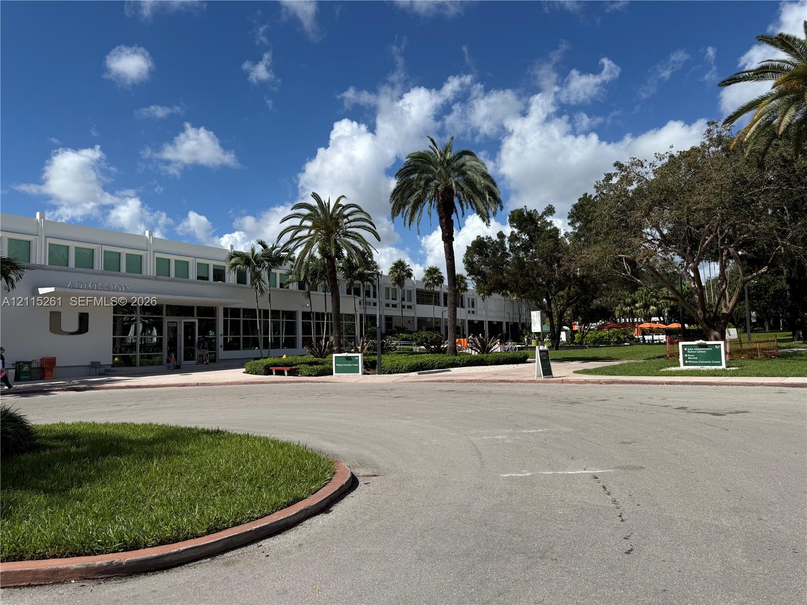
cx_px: 404
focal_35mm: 24
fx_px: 560
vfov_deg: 56.8
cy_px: 302
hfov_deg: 71.6
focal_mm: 6.76
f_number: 1.78
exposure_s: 1/6711
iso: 80
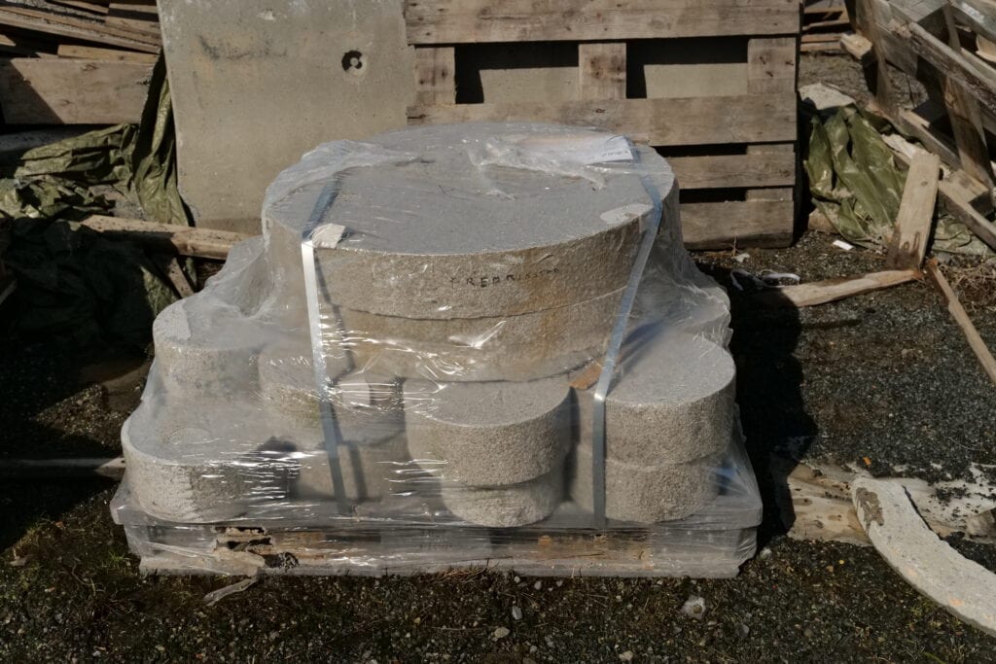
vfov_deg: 33.4
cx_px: 498
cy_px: 332
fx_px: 1107
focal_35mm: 40
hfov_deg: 48.5
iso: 4000
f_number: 8
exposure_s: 1/1000
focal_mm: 40
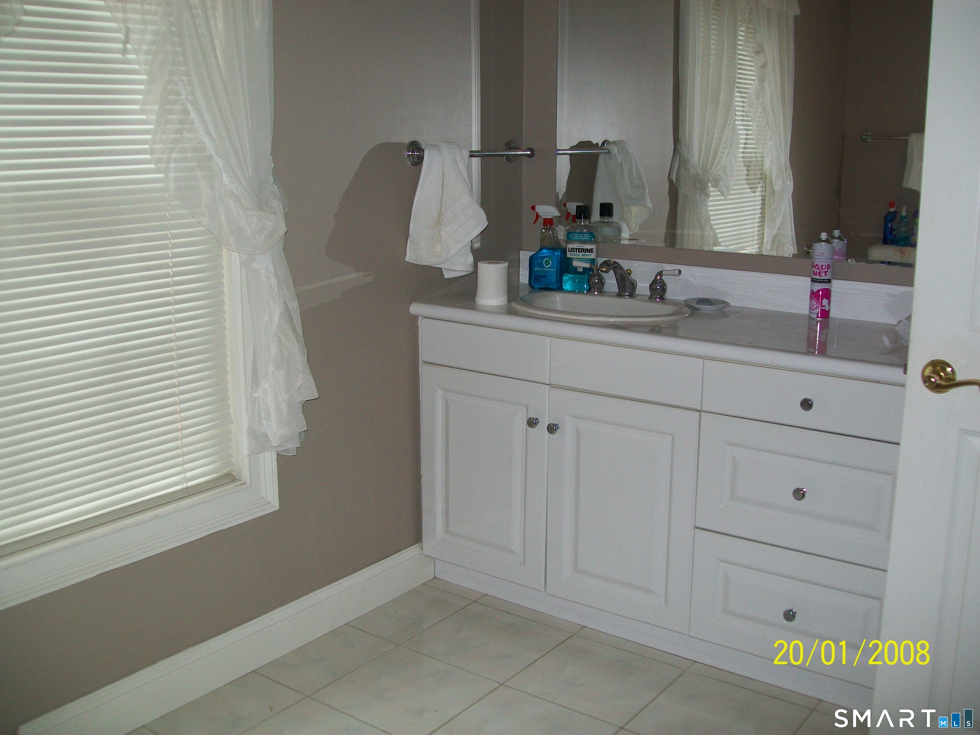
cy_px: 368
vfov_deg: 39.7
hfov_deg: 51.4
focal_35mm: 36
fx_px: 1019
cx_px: 490
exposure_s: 1/60
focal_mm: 6
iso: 64
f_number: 2.7
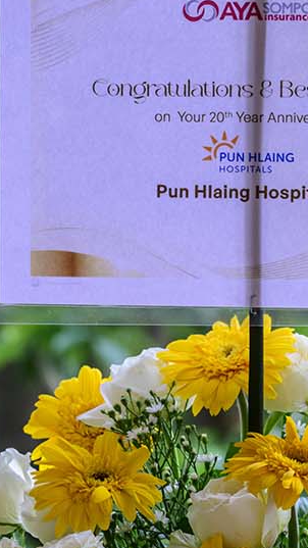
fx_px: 3427
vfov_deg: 9.1
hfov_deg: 5.1
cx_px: 186
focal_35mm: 236
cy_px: 498
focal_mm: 84
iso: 720
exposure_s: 1/200
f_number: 5.6
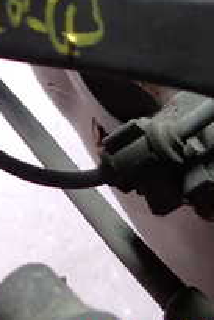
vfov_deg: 25.4
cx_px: -30
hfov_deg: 17.3
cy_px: 6
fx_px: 676
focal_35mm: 76
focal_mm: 4.5
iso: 200
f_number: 2
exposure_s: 1/100
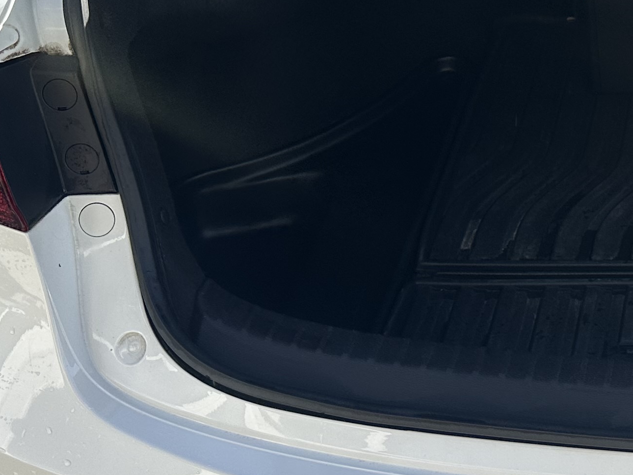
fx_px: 1372
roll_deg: -1.4
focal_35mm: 75
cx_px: 791
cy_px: 85
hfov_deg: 23.4
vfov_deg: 19.4
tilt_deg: -32.7
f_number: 1.78
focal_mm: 6.86
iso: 80
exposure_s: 1/1289
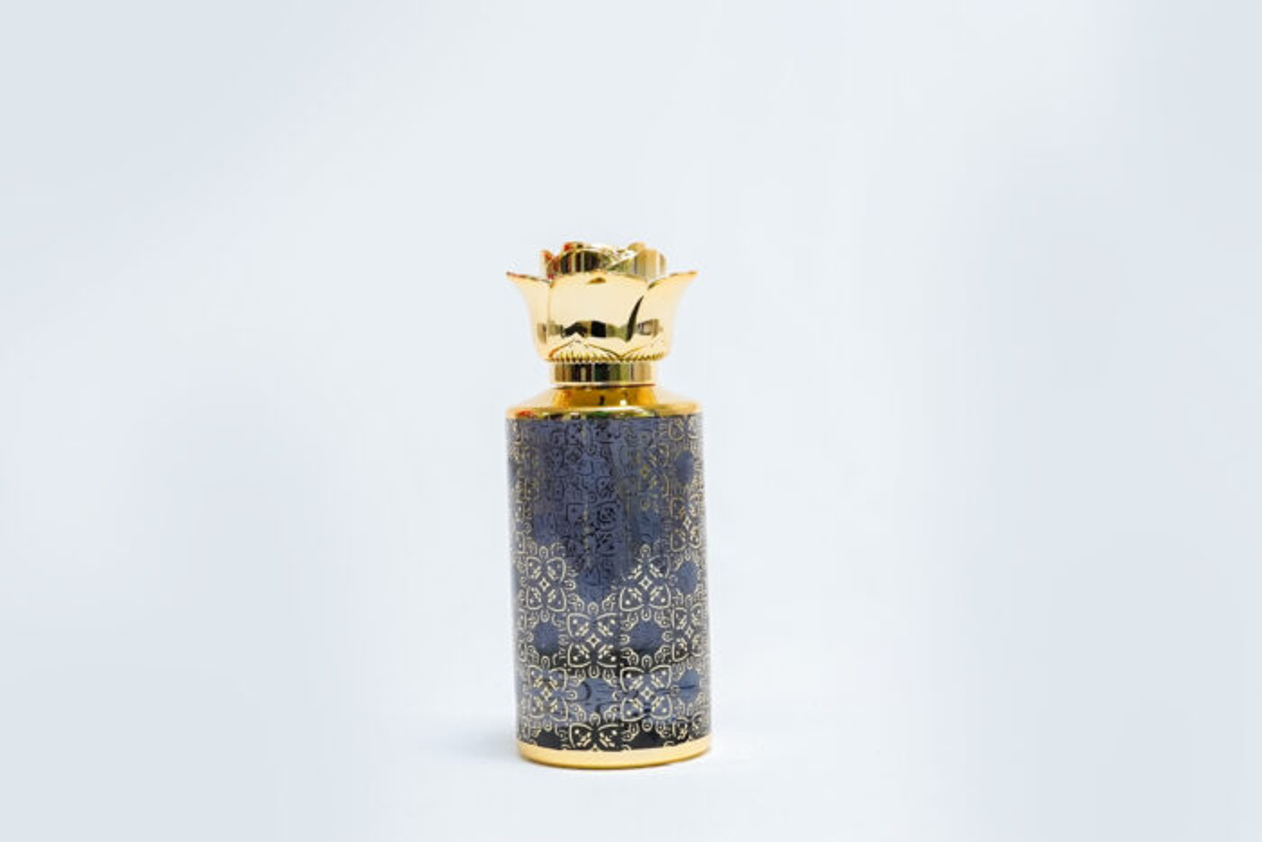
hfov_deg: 34.5
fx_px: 2034
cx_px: 631
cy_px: 421
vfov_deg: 23.4
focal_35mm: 58
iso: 2500
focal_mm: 39
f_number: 9
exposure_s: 1/125
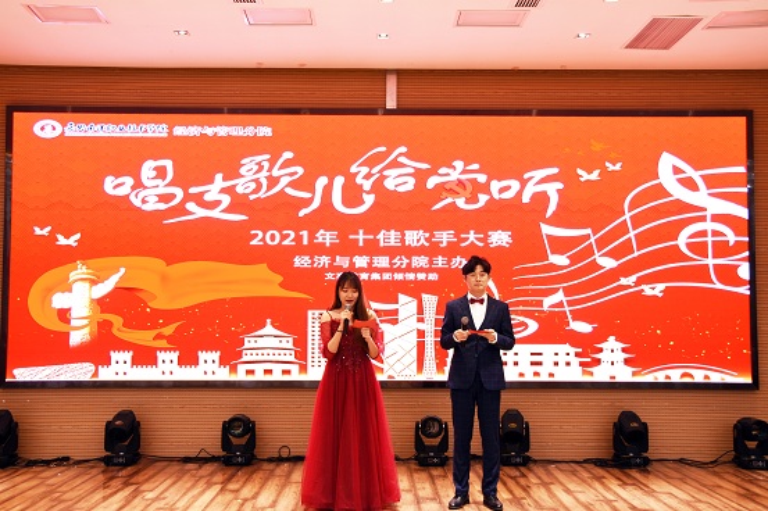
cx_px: 384
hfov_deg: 49.6
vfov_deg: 34.2
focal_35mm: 39
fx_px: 831
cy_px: 256
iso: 320
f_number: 4.5
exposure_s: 1/30
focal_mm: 26
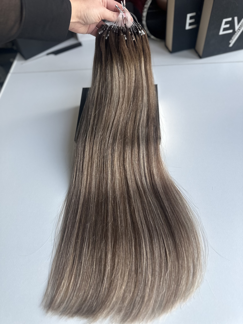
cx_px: 122
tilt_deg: -56.0
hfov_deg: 56.8
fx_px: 225
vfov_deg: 71.6
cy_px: 162
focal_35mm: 24
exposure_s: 1/151
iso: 64
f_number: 1.78
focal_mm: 6.86
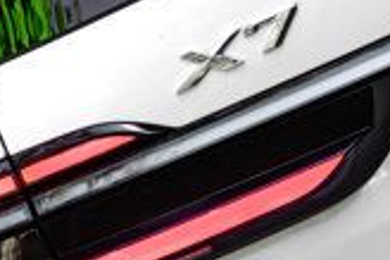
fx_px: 2954
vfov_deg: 5.0
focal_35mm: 273
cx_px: 155
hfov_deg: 7.6
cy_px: 159
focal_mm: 70
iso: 800
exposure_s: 1/500
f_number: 6.3
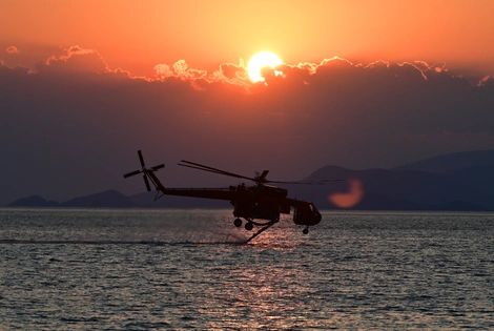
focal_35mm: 262
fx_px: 3601
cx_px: 247
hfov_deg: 7.8
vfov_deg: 5.3
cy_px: 166
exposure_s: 1/1250
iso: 400
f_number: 6.3
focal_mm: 175
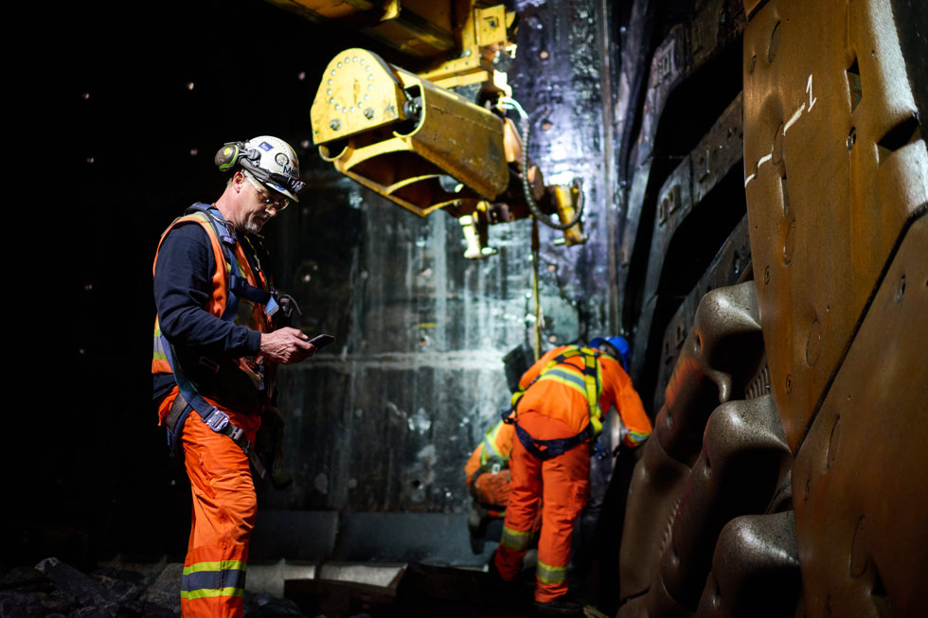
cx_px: 464
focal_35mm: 35
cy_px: 309
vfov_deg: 37.8
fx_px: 902
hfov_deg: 54.4
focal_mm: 35
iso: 2000
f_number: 1.4
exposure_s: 1/320
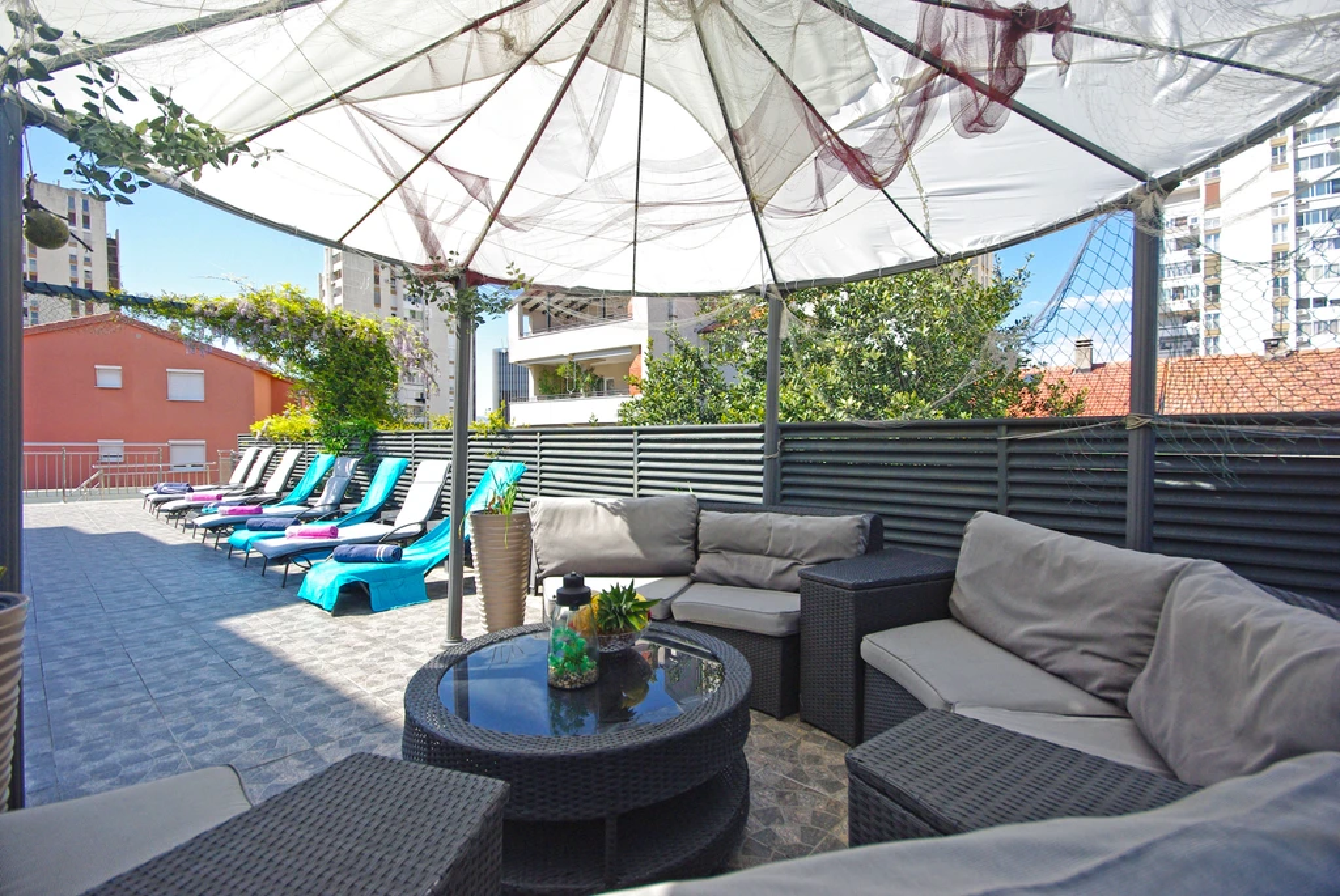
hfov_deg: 100.3
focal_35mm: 15
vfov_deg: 77.5
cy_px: 448
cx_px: 670
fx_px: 559
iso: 400
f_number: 8
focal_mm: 10
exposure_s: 1/500
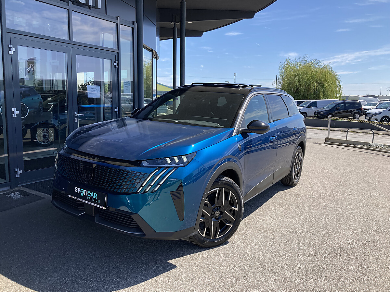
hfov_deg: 63.4
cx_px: 195
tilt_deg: -6.2
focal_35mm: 28
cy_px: 146
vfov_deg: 49.7
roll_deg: -1.1
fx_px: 315
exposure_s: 1/1312
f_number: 1.8
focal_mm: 3.99
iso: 20
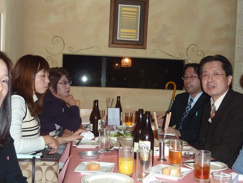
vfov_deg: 32.2
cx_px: 122
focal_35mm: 45
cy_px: 92
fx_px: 316
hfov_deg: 42.1
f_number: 3.3
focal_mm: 4.1
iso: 320
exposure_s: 1/30
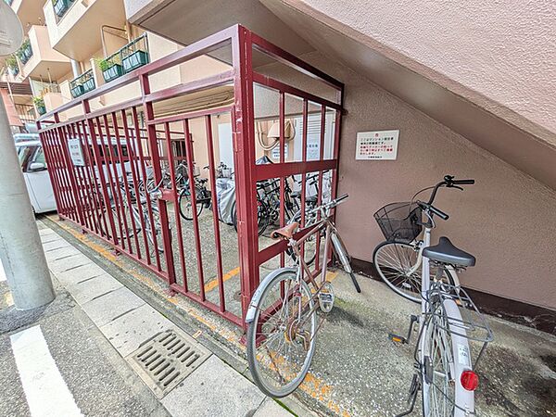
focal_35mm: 14
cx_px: 278
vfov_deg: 85.7
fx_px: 225
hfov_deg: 102.1
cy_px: 208
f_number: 2.2
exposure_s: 1/625
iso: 50
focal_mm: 1.83
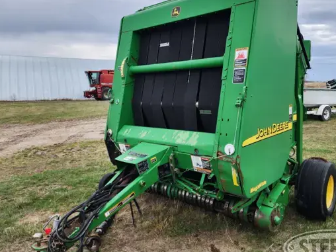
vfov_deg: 48.2
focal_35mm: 29
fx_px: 281
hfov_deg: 61.5
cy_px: 116
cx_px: 189
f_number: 1.8
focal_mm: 6.4
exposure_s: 1/677
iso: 12
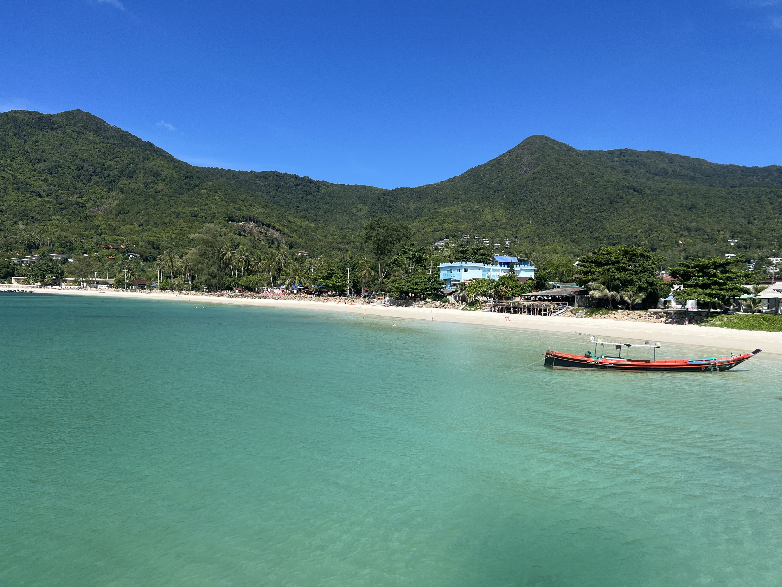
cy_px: 294
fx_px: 587
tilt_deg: -1.3
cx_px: 391
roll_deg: -2.5
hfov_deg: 67.3
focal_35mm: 26
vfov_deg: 53.1
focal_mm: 5.7
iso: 50
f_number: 1.5
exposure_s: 1/4630
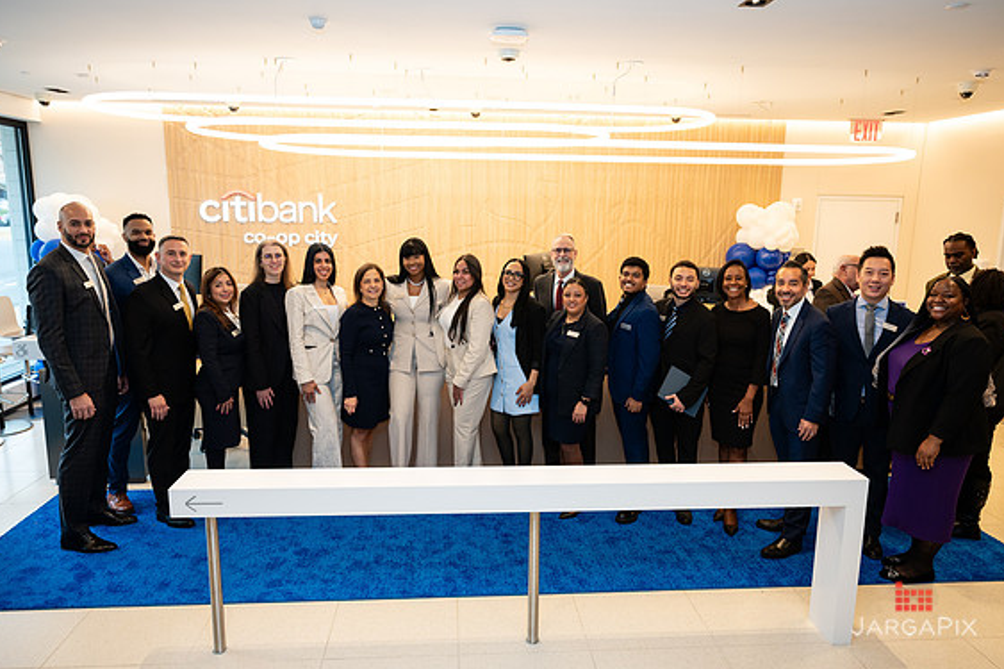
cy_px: 329
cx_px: 505
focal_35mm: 26
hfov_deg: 69.4
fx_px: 725
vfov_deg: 49.5
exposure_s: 1/160
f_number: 3.2
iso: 400
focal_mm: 24.5
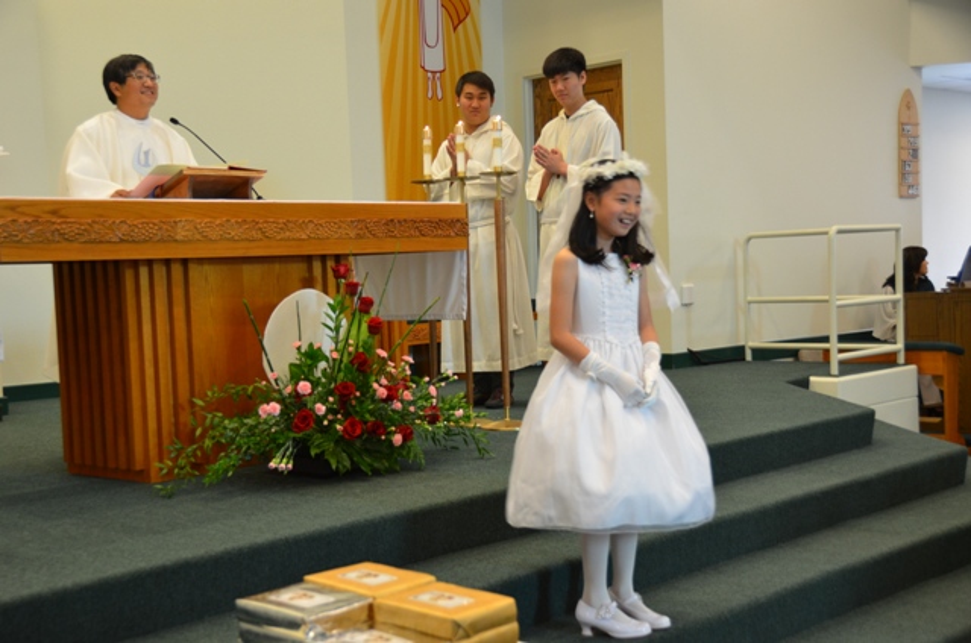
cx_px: 486
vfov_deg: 28.0
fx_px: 1292
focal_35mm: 48
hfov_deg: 41.2
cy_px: 322
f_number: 4.2
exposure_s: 1/30
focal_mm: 32
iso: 800
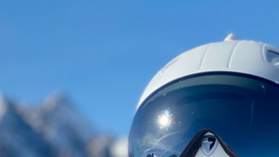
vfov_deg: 4.9
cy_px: 268
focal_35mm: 246
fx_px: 1820
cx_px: 296
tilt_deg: +1.3
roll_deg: +0.9
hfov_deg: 8.7
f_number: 2
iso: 20
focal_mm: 6
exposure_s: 1/1453
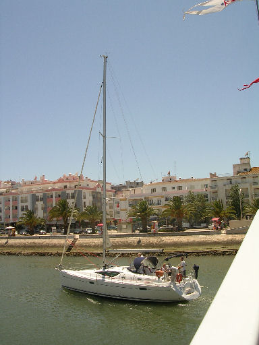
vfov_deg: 49.0
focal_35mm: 38
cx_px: 130
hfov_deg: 37.7
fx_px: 379
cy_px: 172
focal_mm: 5.8
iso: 50
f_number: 5.6
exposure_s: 1/338
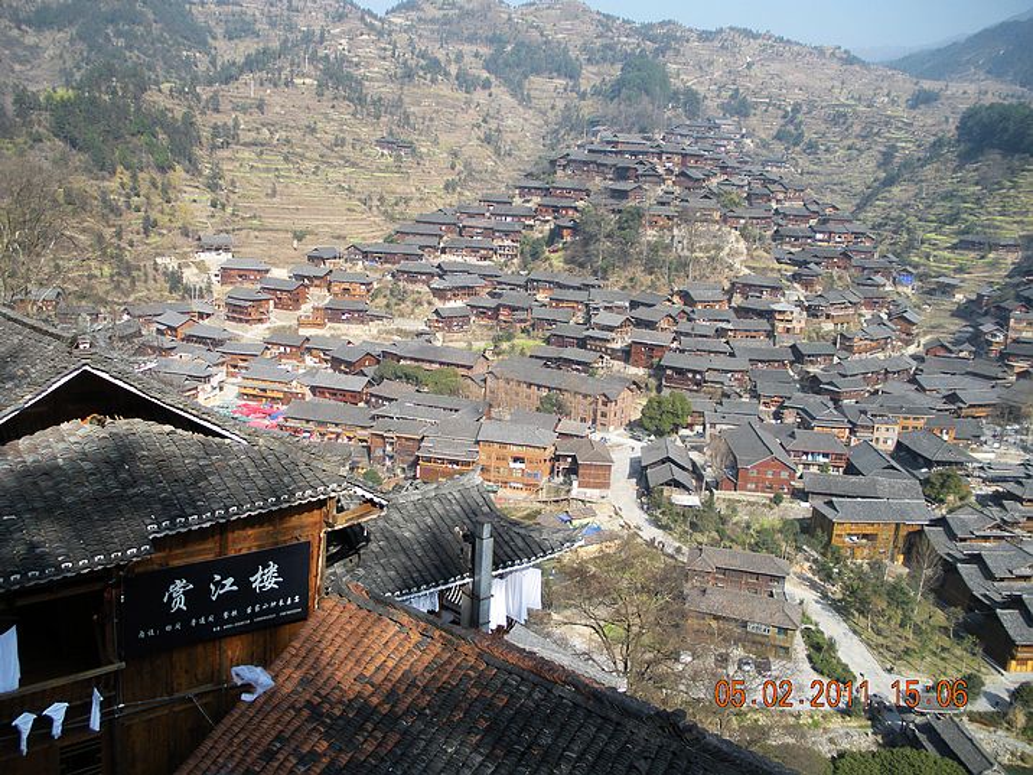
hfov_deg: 51.4
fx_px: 1074
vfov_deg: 39.7
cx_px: 516
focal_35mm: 36
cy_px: 388
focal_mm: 6.3
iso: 64
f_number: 3.5
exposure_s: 1/338
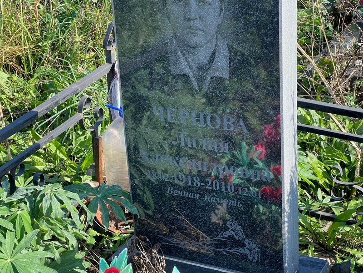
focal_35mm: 77
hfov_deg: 25.3
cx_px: 182
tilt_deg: -25.9
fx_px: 807
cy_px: 136
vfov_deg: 19.1
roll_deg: +2.0
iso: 32
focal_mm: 9
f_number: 2.8
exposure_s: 1/150
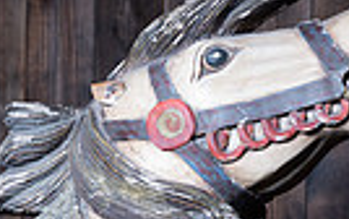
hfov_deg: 12.2
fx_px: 1618
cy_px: 395
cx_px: 31
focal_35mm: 170
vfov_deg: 7.5
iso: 100
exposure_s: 1/60
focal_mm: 47.3
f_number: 4
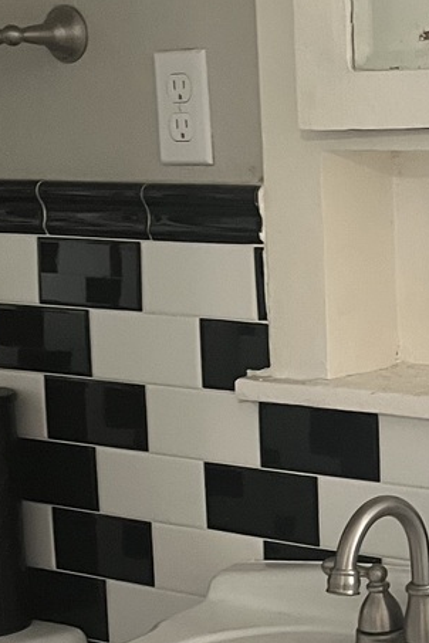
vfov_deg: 23.5
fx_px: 1537
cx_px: 521
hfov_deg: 15.3
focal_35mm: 86
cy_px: 440
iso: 250
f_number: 1.6
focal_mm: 5.1
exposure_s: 1/60
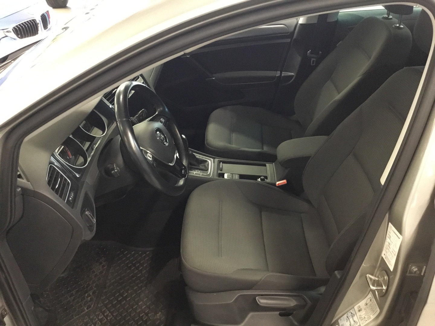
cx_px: 218
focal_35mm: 31
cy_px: 163
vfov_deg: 45.4
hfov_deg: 58.4
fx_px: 390
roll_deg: +3.6
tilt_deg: -33.0
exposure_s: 1/17
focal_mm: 3.3
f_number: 2.4
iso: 400
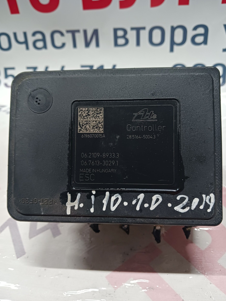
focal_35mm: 28
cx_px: 116
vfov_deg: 63.4
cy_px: 153
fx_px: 244
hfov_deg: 49.7
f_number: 1.8
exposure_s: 1/20
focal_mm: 4
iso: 400
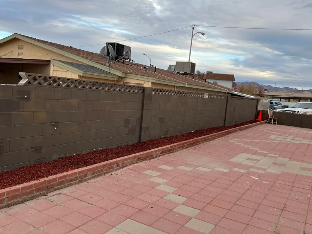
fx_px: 297
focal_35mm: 33
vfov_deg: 42.9
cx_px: 128
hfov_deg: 55.0
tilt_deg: -6.2
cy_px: 116
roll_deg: -4.1
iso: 50
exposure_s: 1/696
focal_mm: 5.7
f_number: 1.5
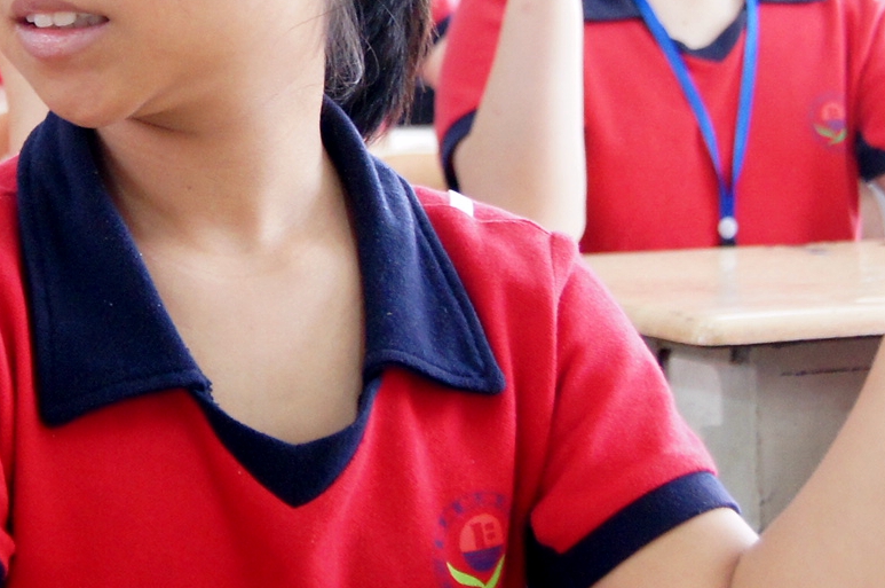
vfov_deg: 7.2
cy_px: 125
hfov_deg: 10.8
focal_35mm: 190
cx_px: 60
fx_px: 4664
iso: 1600
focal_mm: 40
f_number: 5
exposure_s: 1/60
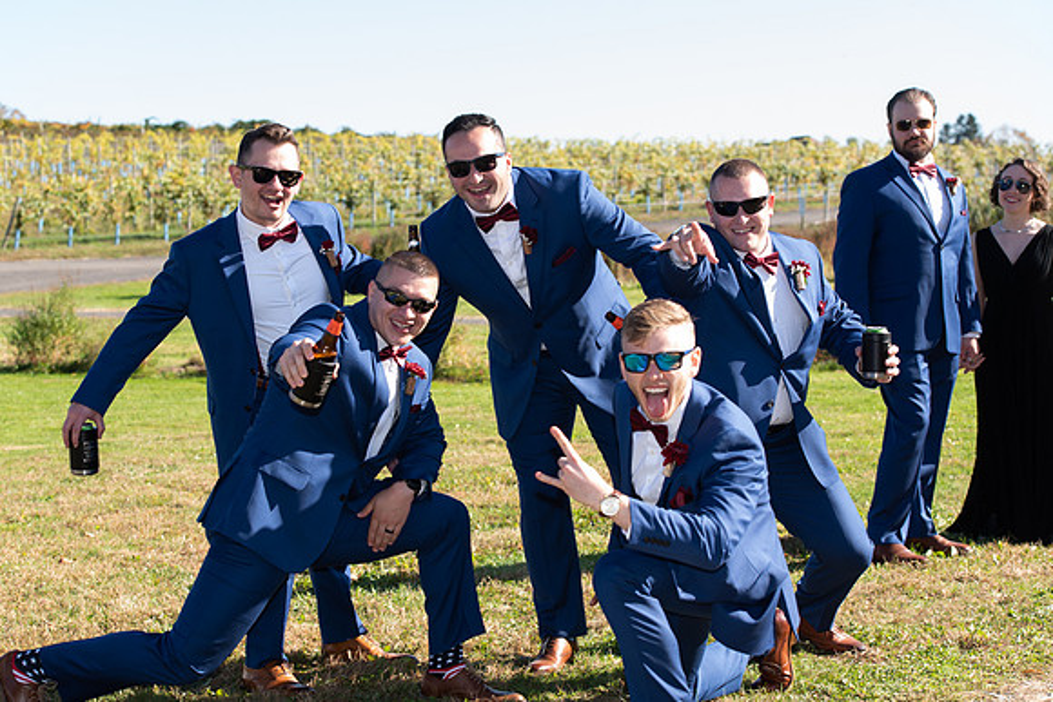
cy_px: 351
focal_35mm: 70
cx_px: 526
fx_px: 2048
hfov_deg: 28.8
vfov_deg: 19.5
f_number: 5.6
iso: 80
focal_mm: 70
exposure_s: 1/125
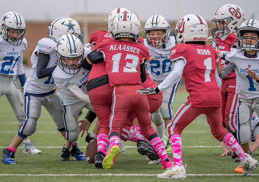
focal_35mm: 184
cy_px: 75
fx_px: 1347
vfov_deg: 7.7
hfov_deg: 11.0
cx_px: 82
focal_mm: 136
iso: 200
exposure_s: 1/1250
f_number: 2.8
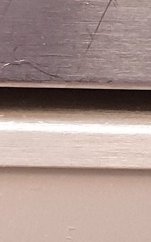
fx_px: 1325
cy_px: 183
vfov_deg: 10.4
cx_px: 180
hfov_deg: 6.5
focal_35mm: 201
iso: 320
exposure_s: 1/50
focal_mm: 4.3
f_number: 2.4
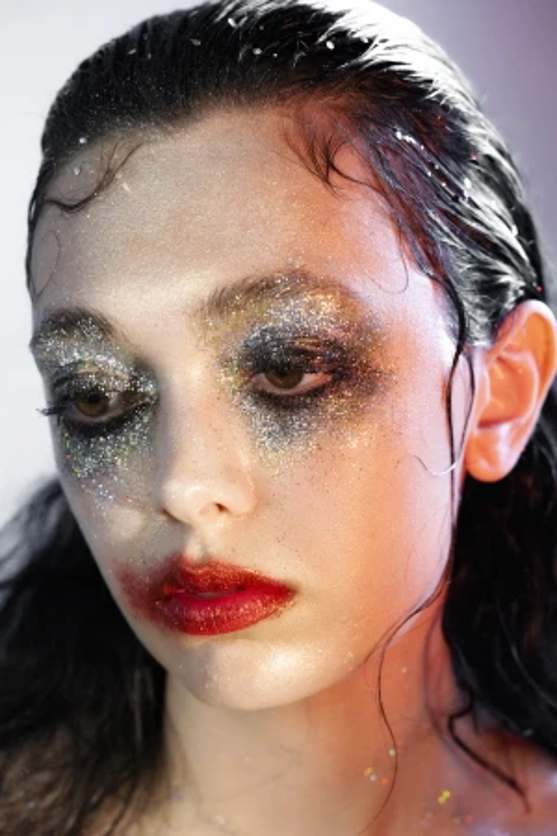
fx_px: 2089
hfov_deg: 15.2
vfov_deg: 22.6
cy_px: 418
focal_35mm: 90
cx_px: 278
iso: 2000
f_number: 5.6
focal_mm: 90
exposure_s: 1/125
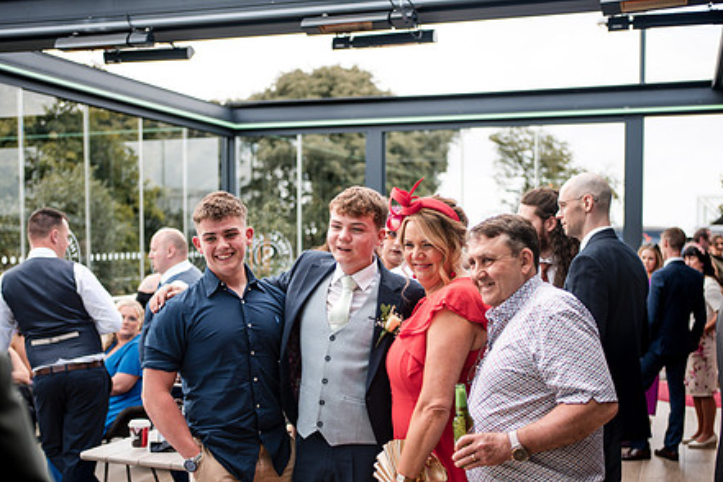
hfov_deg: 42.7
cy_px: 302
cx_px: 375
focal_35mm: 46
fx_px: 924
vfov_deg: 29.1
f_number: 1.8
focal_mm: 35
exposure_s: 1/640
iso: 100
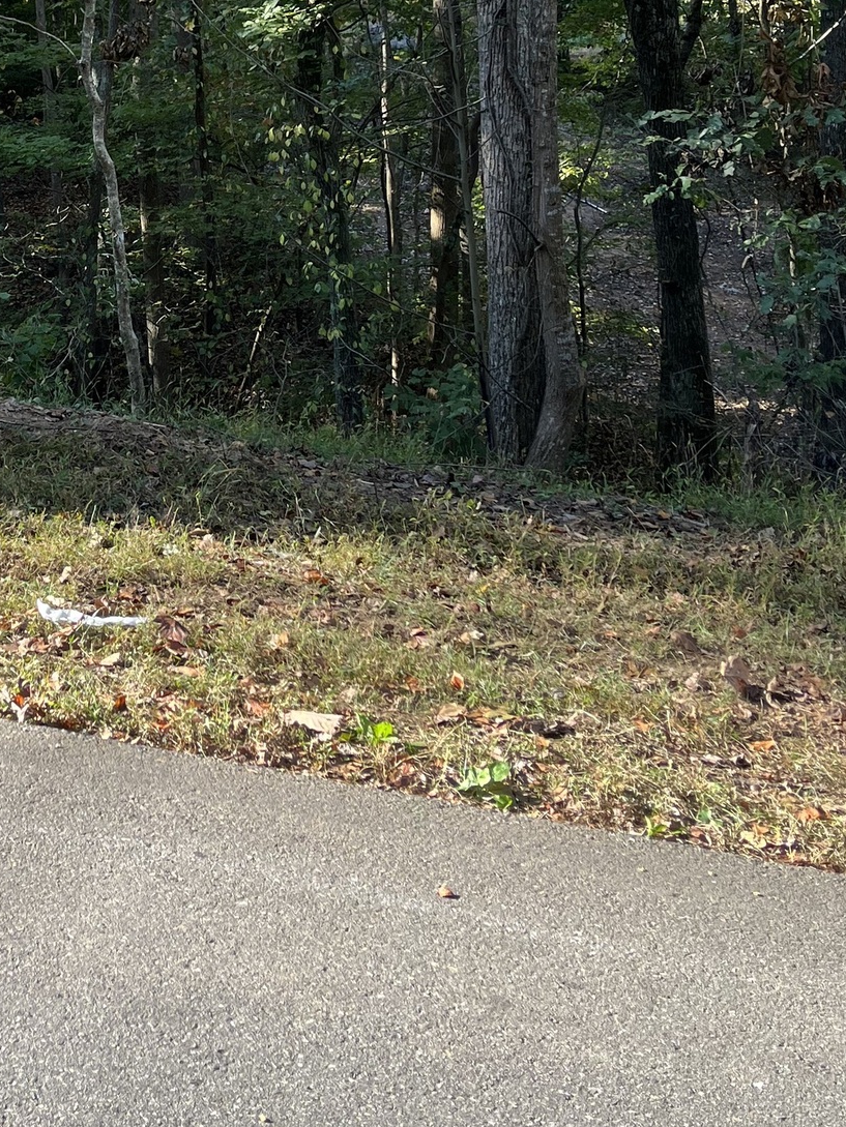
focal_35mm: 55
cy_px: 128
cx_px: 136
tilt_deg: -0.4
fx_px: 1792
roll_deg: +4.2
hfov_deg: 26.0
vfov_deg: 33.2
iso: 50
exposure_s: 1/314
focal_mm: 5.1
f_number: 1.6
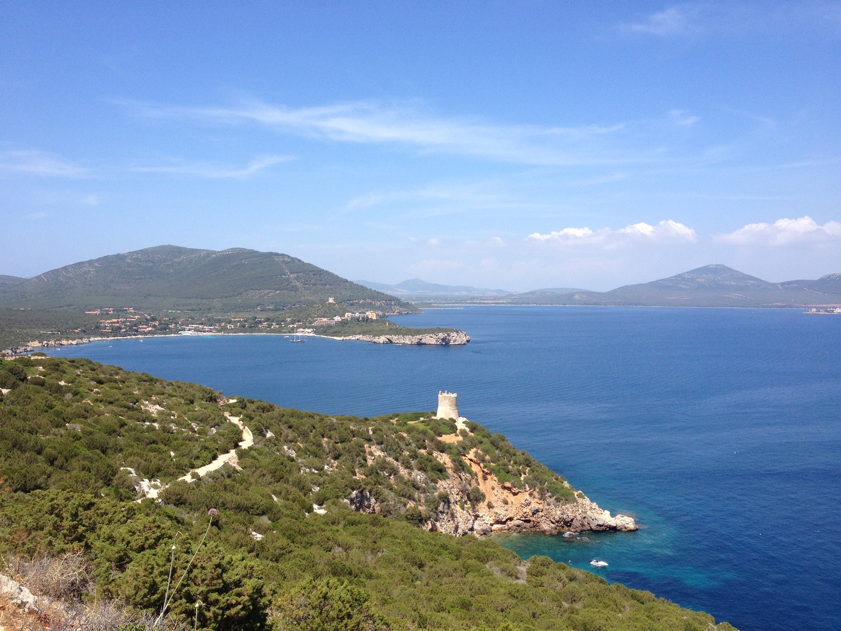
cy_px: 316
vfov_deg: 40.7
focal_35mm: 35
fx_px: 850
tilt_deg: -4.3
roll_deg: +0.4
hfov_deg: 52.6
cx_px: 420
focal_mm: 4.28
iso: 50
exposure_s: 1/1493
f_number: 2.4
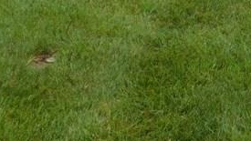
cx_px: 333
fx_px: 972
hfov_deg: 14.1
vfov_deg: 7.9
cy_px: -146
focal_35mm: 146
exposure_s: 1/800
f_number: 3.5
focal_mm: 6.3
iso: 125
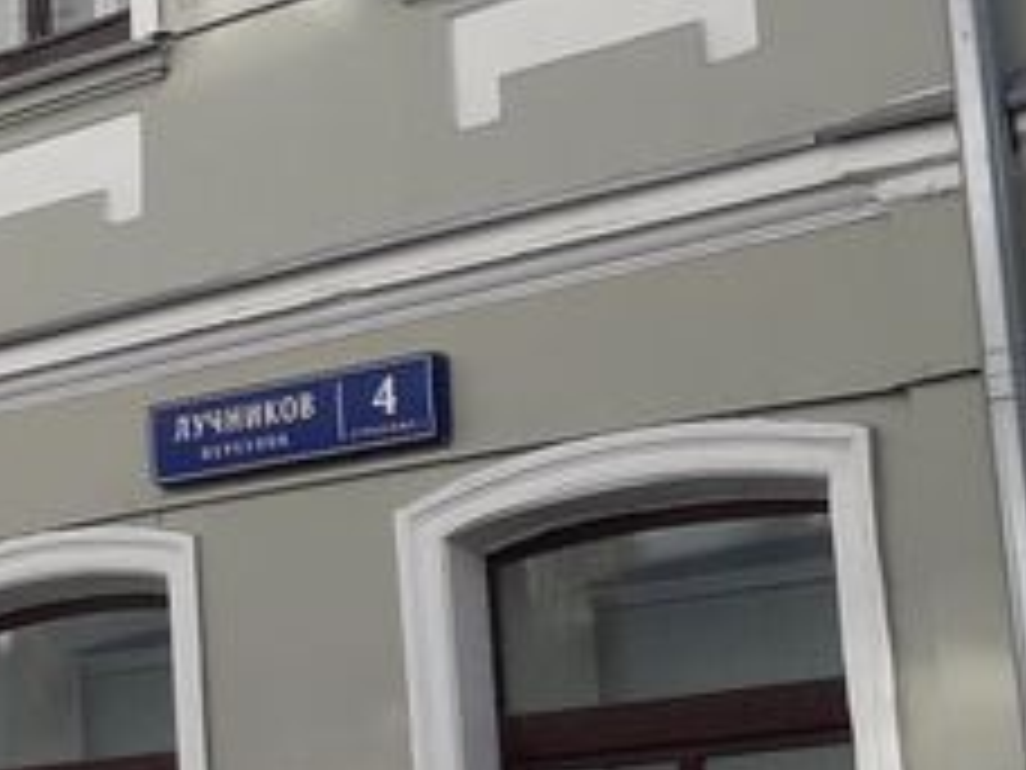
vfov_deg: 12.0
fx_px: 3646
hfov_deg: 14.7
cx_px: -608
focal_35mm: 123
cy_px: 207
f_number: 1.9
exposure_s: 1/1057
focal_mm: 3.7
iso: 40
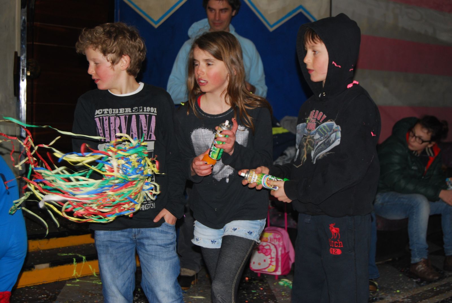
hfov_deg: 31.9
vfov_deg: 21.6
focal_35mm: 63
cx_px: 226
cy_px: 152
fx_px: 792
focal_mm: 42
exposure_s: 1/60
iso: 280
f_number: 5.3
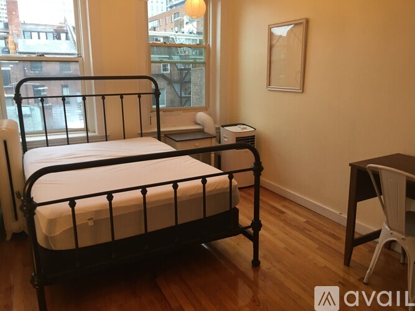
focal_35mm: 29
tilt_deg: -12.6
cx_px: 208
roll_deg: -1.4
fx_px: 348
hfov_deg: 61.7
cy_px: 156
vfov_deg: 48.2
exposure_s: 1/30
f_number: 2.2
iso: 80
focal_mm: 4.15
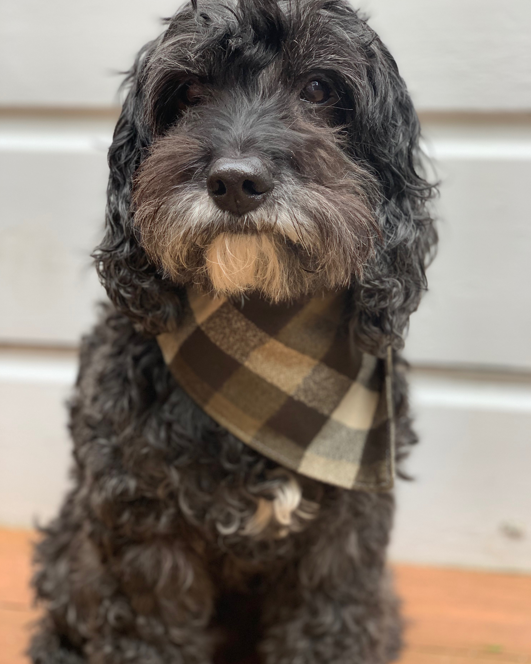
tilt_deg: -15.1
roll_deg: +0.8
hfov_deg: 27.6
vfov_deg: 34.1
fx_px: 1080
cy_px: 327
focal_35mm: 55
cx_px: 267
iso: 40
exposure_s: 1/122
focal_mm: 6
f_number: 2.4
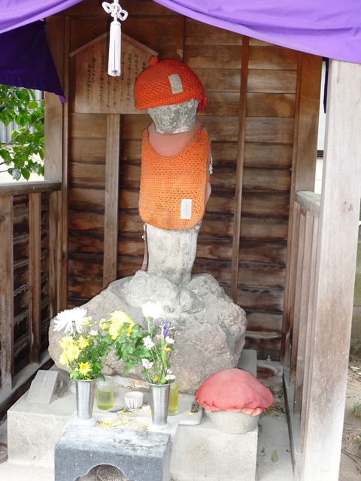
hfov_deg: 36.0
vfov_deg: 46.8
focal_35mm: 40
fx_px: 556
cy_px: 240
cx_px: 180
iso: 250
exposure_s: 1/30
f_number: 4
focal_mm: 7.2
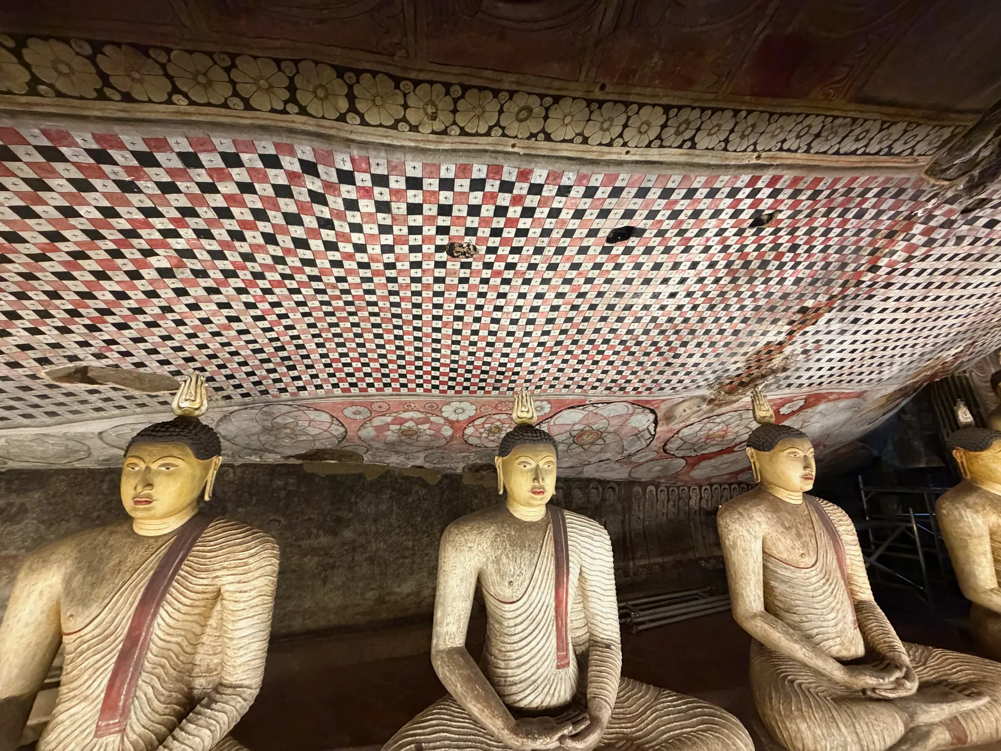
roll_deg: +0.5
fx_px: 405
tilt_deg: +15.1
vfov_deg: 85.7
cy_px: 376
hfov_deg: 102.1
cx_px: 500
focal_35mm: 14
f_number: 2.2
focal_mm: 2.22
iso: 640
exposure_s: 1/50
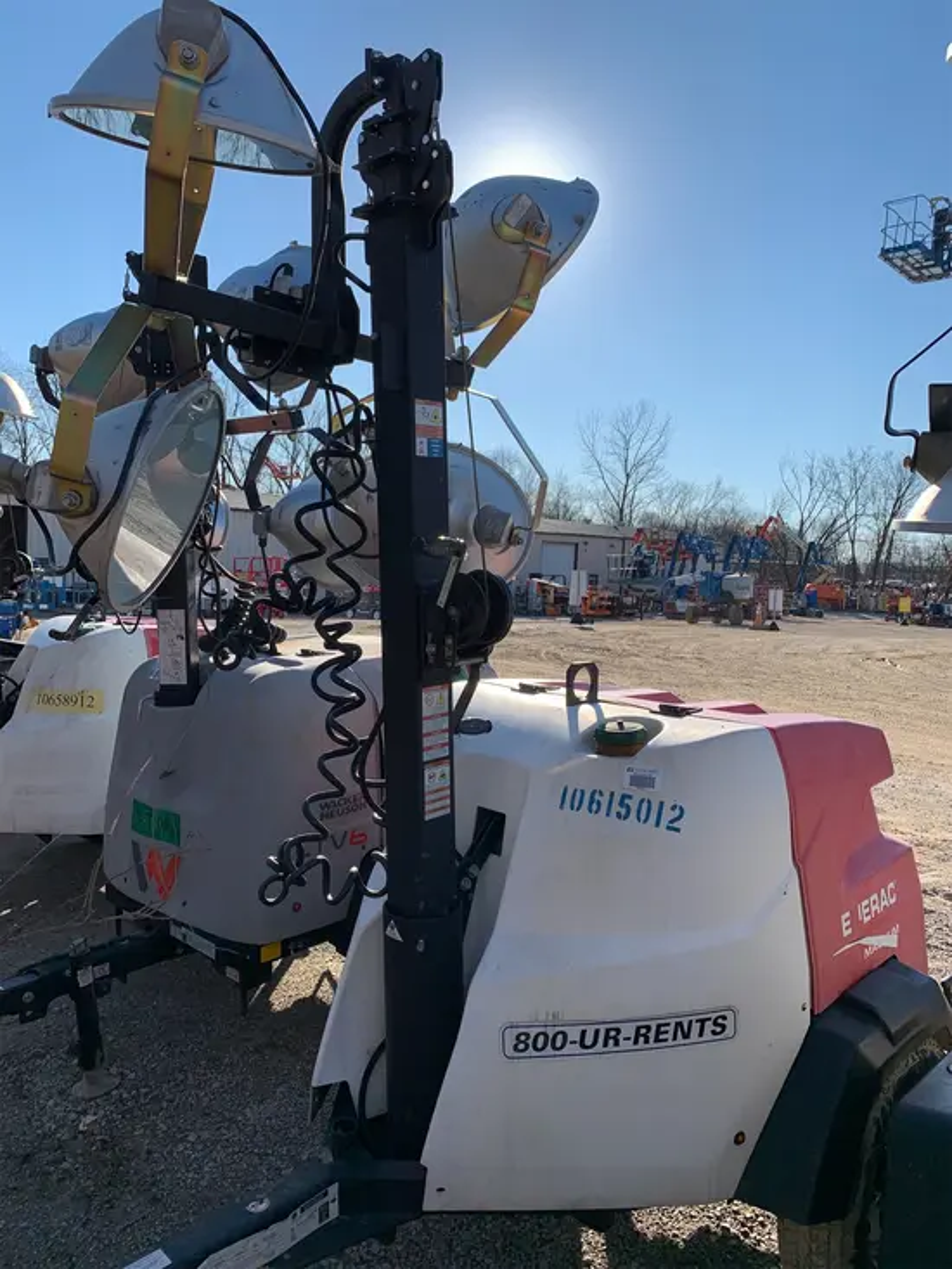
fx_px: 953
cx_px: 476
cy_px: 634
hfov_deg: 53.1
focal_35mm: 26
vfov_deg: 67.3
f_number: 1.8
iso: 25
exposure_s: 1/2481
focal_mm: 4.25
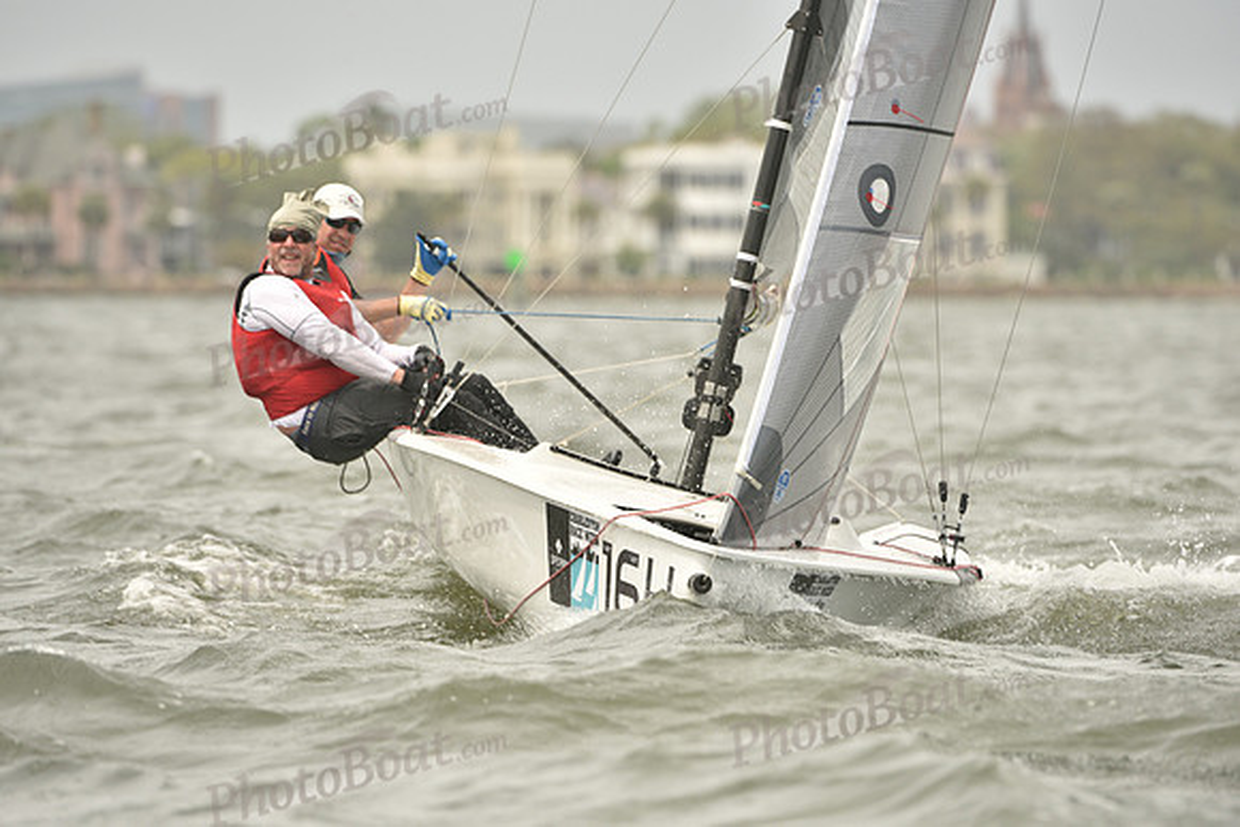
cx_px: 620
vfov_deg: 4.6
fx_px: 10335
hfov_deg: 6.9
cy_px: 414
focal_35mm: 300
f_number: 6.3
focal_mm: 300
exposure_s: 1/1250
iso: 320
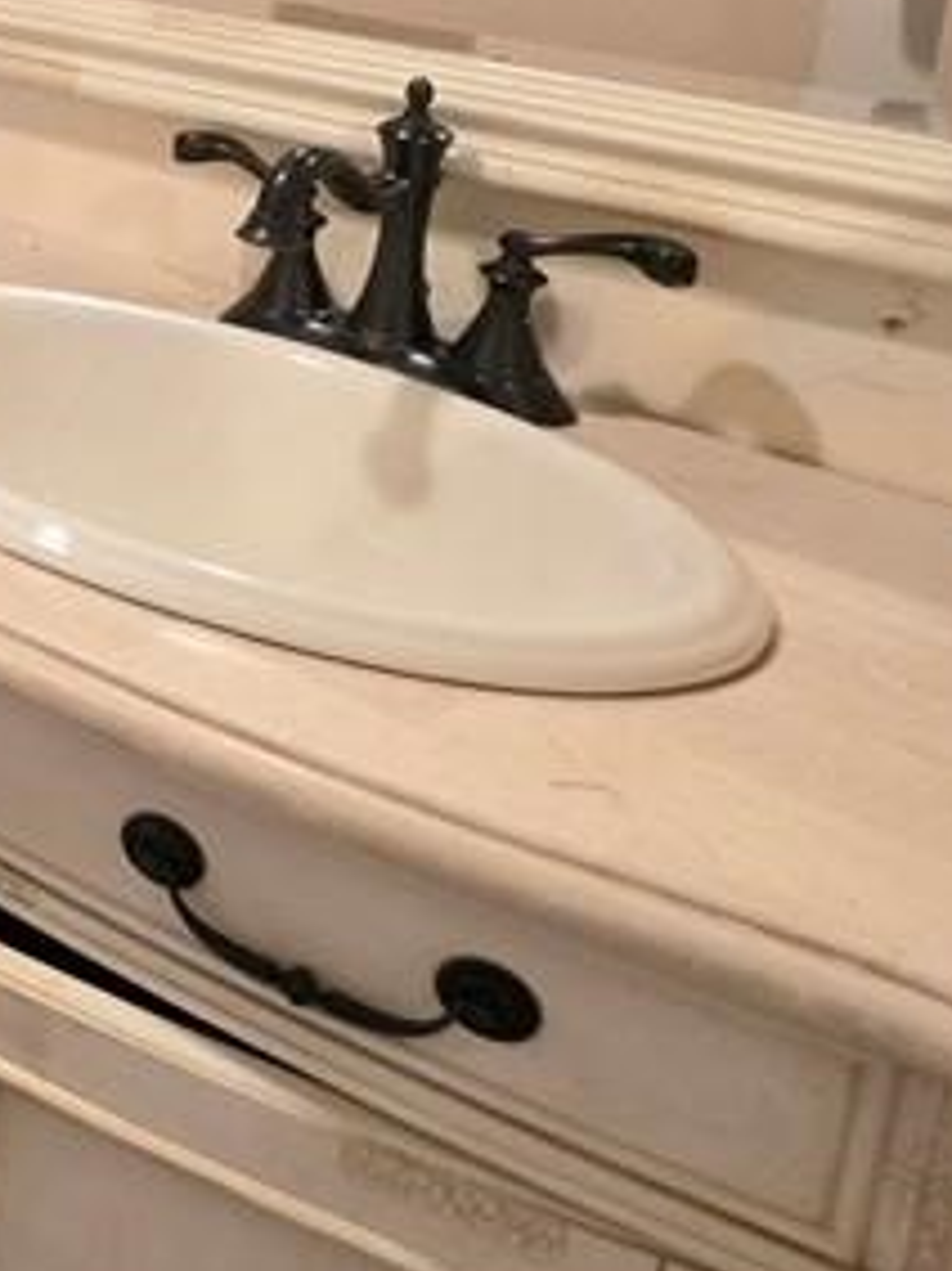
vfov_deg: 35.5
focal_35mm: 47
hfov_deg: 17.0
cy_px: -72
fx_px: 1725
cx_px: -1141
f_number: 1.9
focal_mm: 2.2
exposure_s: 1/60.2
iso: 200
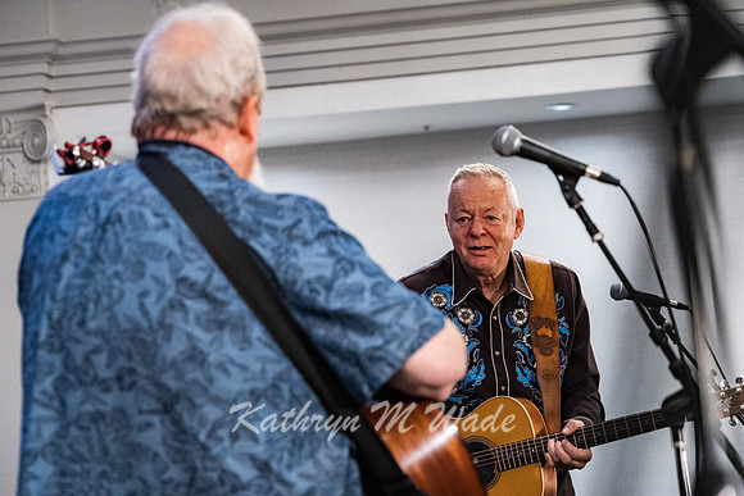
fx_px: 2687
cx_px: 372
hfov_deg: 15.8
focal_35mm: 130
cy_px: 248
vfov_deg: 10.6
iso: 12800
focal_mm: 130
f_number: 6.3
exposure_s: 1/250
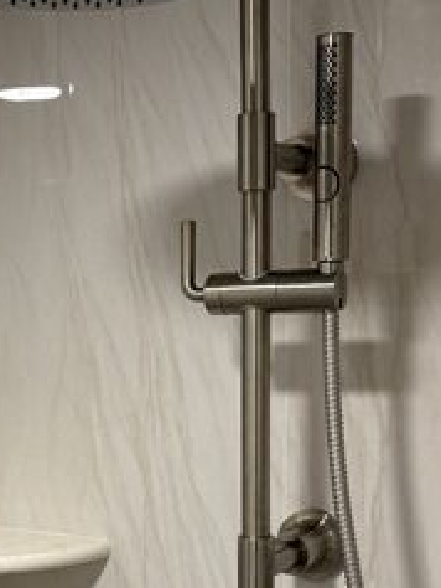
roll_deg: +1.5
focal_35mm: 73
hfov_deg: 19.6
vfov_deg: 26.1
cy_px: 489
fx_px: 1239
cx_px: -7
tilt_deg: -8.0
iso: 80
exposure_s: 1/60
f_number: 1.6
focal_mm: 5.96
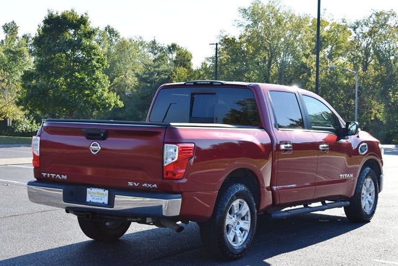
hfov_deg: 29.9
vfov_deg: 20.2
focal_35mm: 68
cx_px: 199
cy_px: 133
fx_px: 746
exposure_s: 1/250
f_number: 8
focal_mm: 45
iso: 180
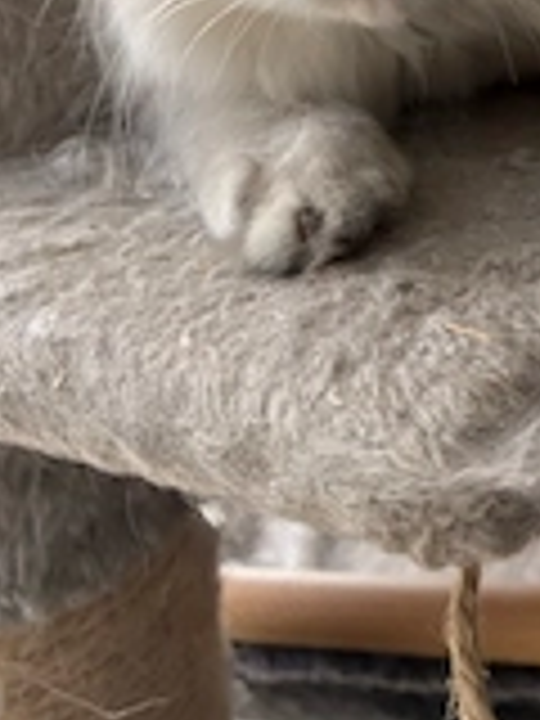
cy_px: -99
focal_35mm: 65
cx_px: 441
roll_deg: +0.5
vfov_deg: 27.0
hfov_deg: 22.3
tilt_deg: -12.6
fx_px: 1352
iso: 64
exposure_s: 1/286
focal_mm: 5.96
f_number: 1.6
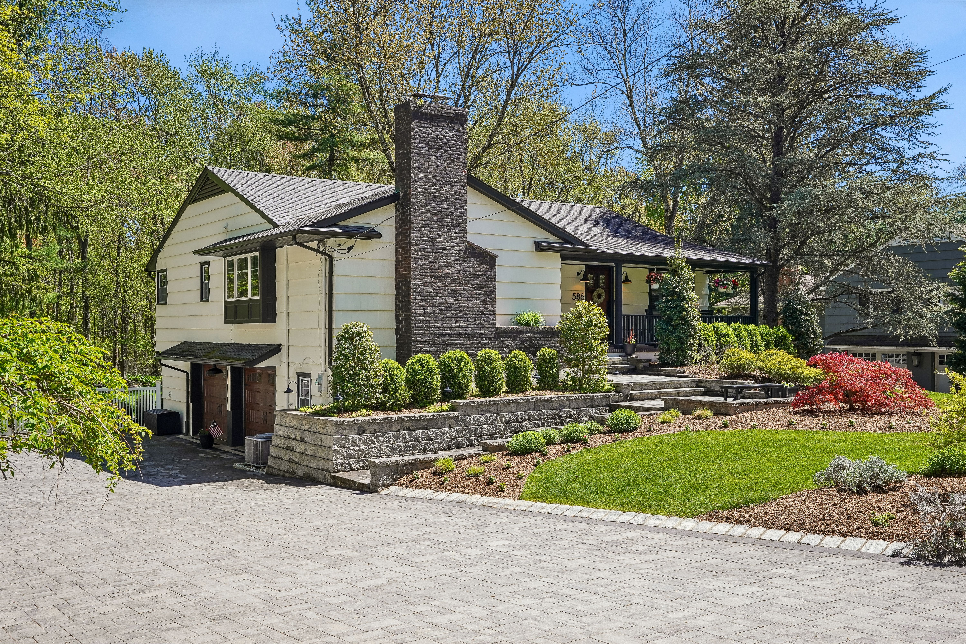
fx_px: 939
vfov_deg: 37.9
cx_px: 483
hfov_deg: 54.4
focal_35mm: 35
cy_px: 322
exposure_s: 1/400
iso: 400
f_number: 7.1
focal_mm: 35
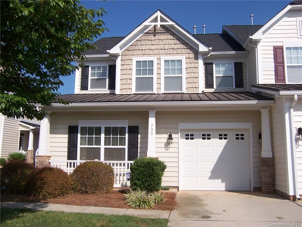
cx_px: 151
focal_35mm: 33
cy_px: 114
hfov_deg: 55.4
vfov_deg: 42.9
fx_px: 288
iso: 80
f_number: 4
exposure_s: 1/1000
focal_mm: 5.5
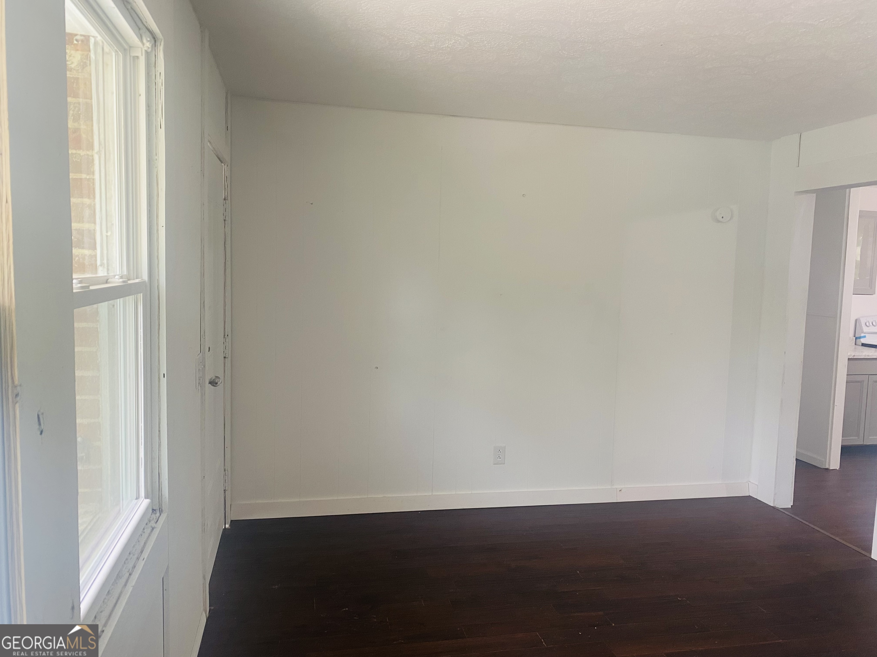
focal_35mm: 26
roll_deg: -0.8
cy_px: 328
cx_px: 438
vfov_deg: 53.1
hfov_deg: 67.3
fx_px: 659
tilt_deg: -8.2
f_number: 1.8
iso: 160
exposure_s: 1/60
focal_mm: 4.25
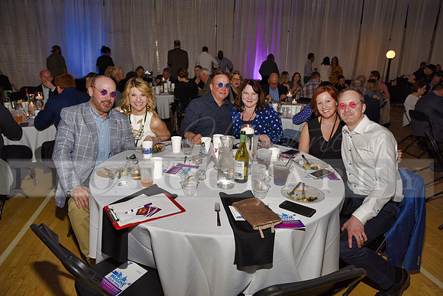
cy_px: 148
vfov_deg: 53.2
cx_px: 222
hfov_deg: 73.7
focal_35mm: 24
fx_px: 295
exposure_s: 1/60
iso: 200
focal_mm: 24
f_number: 5
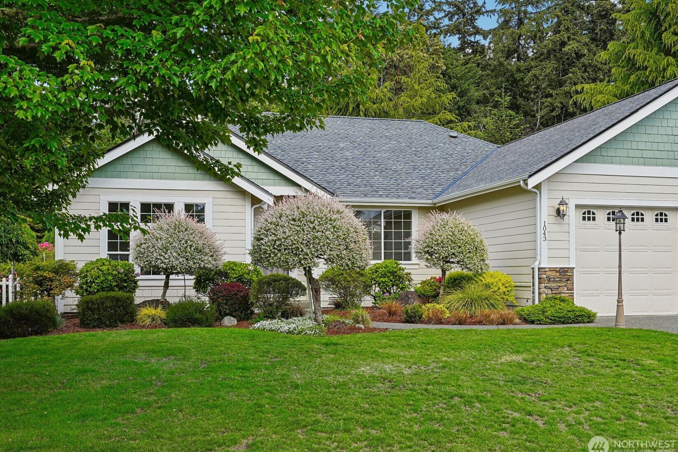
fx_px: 659
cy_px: 230
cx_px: 339
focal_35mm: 35
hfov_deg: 54.4
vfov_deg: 37.8
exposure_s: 1/125
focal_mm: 23
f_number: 8
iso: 160
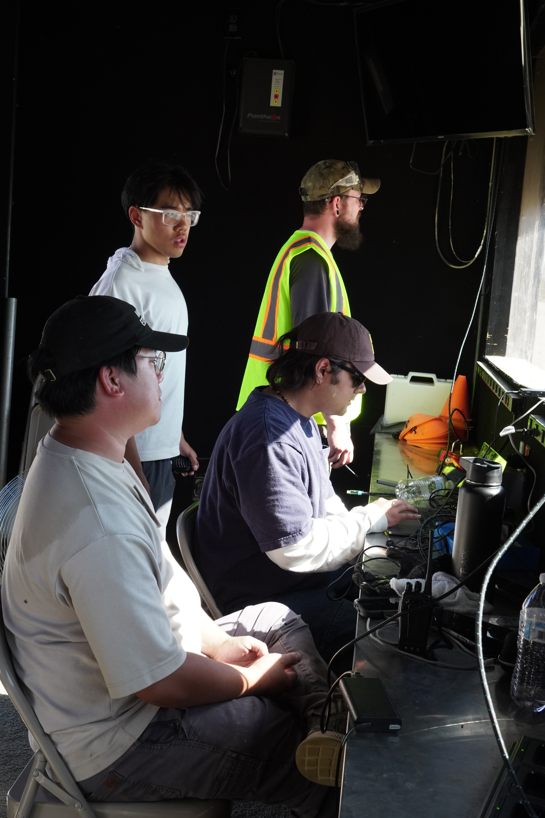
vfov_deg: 46.4
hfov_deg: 31.9
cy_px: 409
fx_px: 954
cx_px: 272
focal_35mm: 42
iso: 1000
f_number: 8
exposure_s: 1/250
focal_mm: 28
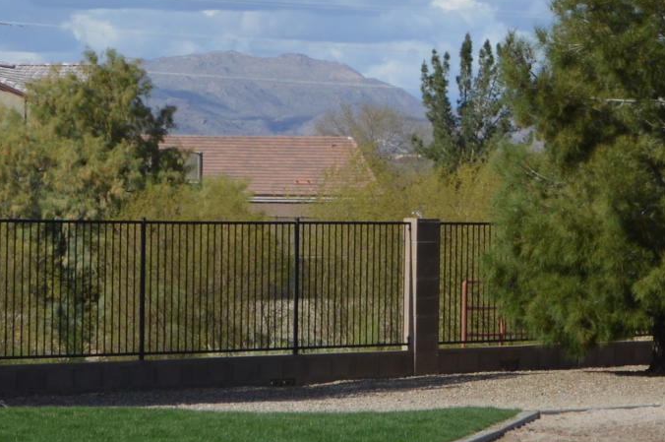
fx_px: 3930
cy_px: 46
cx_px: 856
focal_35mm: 213
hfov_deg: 9.5
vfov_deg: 6.4
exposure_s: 1/250
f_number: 8
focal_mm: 32
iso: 100
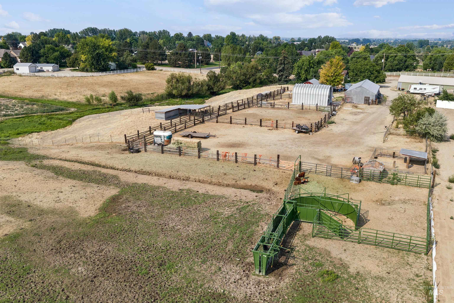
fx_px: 353
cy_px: 152
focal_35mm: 28
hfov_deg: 65.5
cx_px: 227
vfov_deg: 46.4
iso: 100
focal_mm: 14.4
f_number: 2.8
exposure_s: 1/100
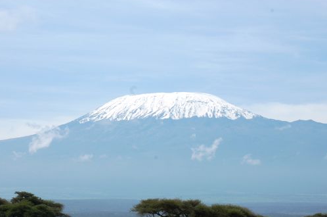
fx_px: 1229
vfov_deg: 10.1
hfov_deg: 15.2
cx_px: 161
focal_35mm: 136
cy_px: 128
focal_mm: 75
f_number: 11
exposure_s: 1/400
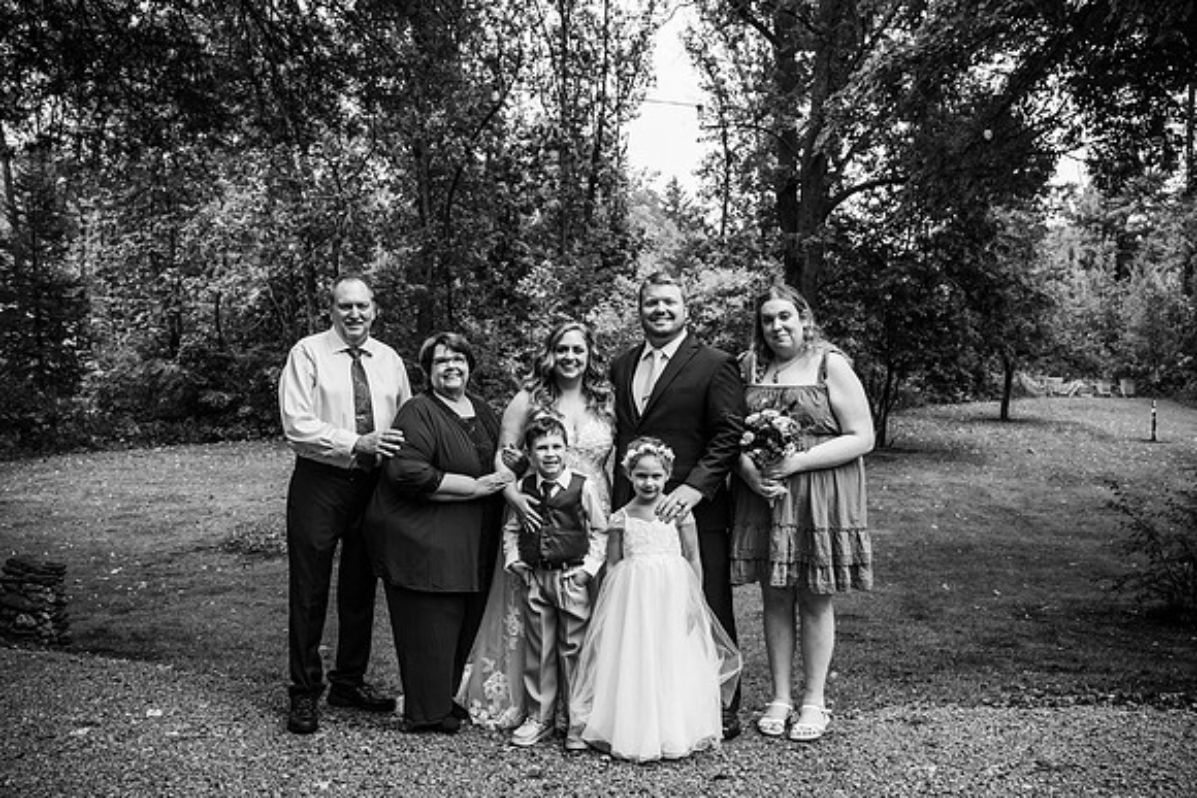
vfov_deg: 43.6
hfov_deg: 61.9
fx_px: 998
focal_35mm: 30
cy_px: 399
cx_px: 598
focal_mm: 30
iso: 200
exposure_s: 1/400
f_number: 5
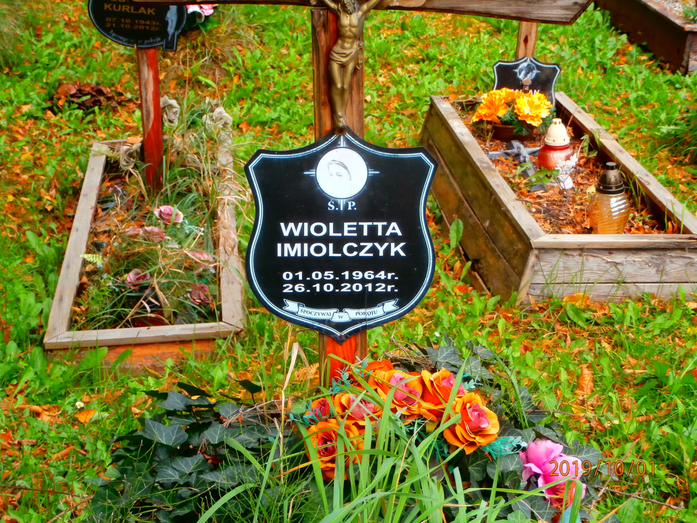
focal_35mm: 68
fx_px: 1369
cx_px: 348
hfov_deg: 28.6
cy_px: 262
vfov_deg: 21.6
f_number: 4.7
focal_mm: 12.1
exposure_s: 1/100
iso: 125
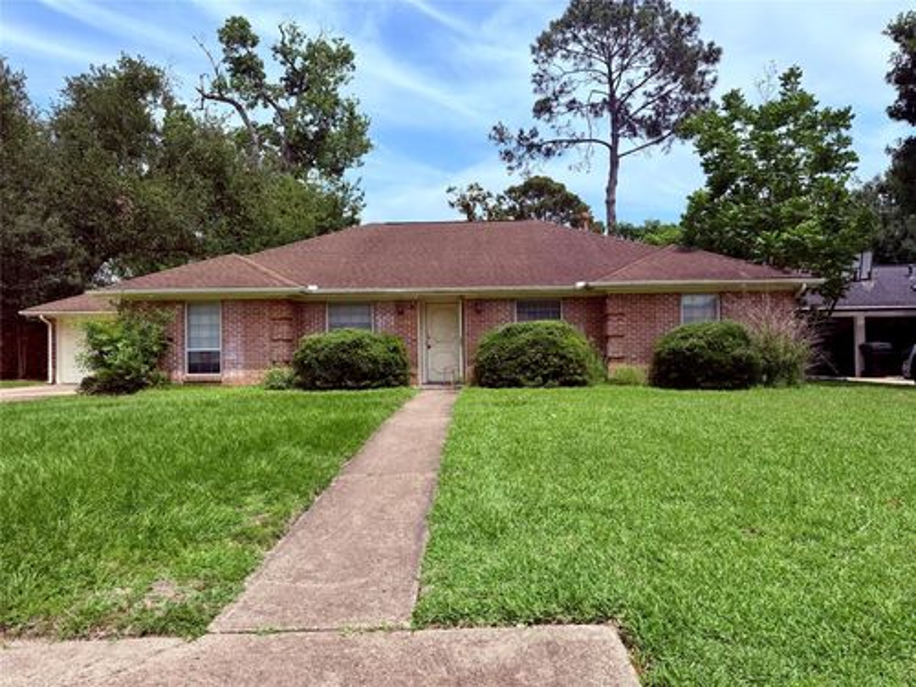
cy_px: 344
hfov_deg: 71.6
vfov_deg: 56.8
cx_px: 458
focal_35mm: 24
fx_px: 635
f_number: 1.78
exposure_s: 1/4405
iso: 80
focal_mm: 6.76
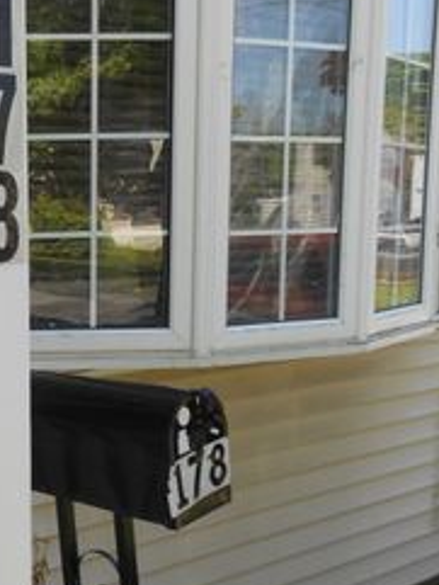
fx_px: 912
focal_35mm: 54
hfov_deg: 24.1
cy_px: 339
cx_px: -114
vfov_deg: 35.4
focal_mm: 4.6
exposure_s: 1/250
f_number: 3.5
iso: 80
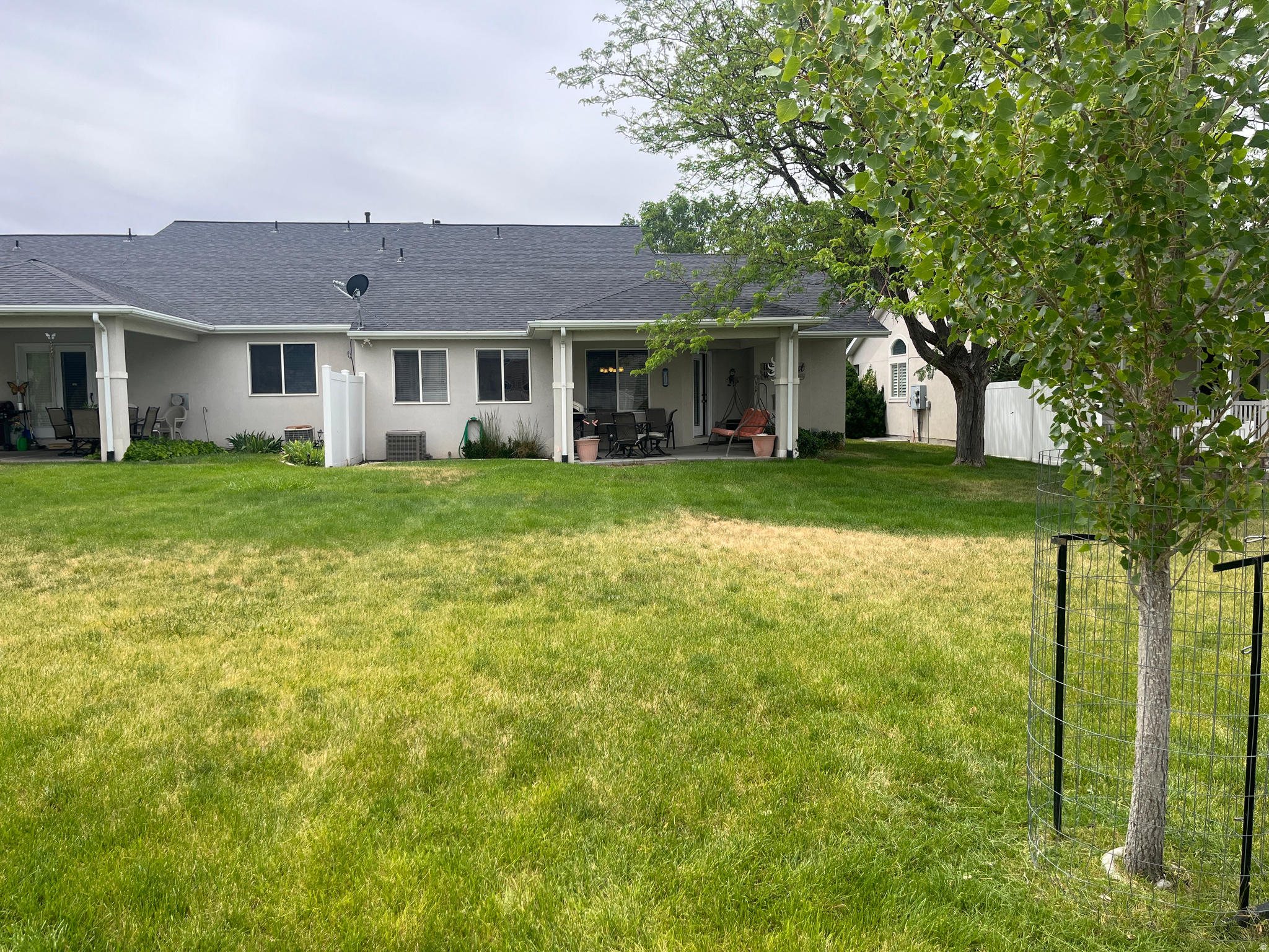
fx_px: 953
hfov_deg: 67.3
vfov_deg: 53.1
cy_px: 476
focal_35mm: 26
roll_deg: +0.9
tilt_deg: -3.5
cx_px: 634
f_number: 1.6
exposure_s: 1/2358
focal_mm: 5.1
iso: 50
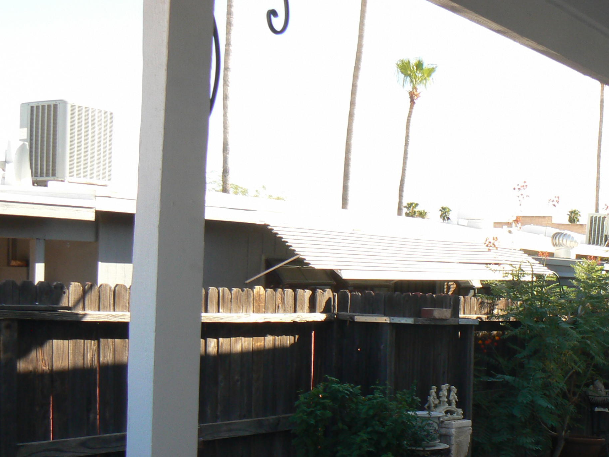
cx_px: 475
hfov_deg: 31.9
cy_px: 369
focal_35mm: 59
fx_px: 1038
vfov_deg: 24.4
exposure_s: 1/125
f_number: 5
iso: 80
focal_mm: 6
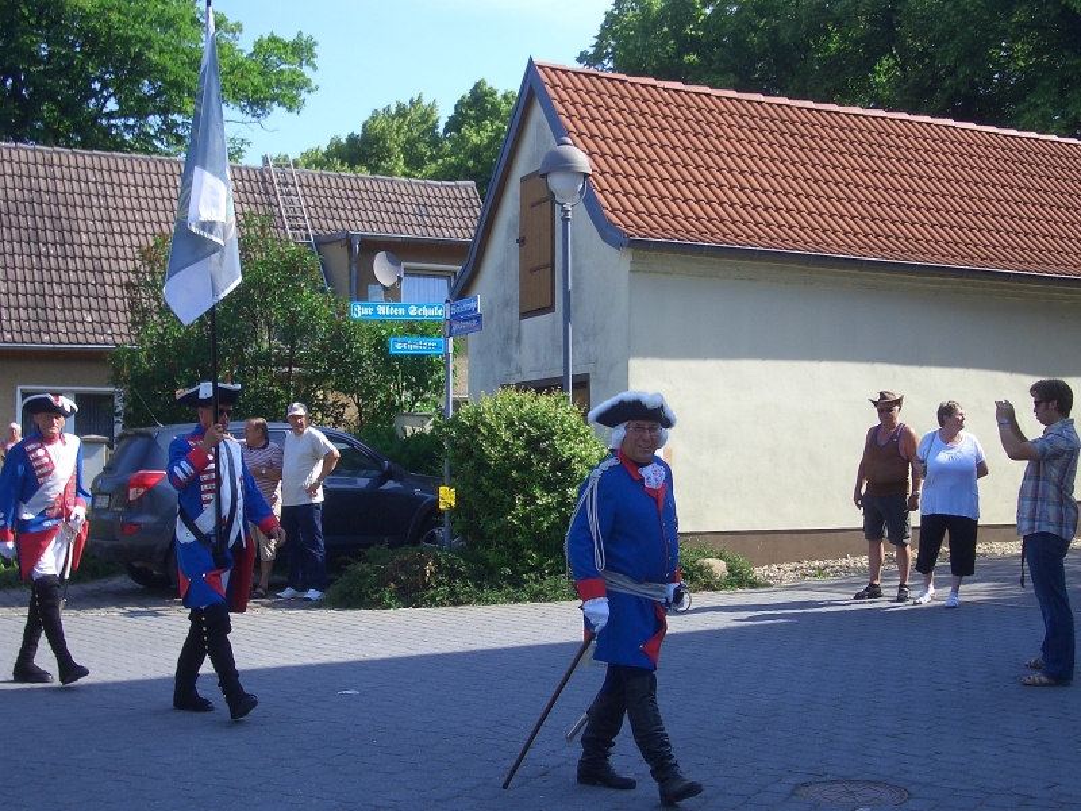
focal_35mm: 49
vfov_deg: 29.7
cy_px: 406
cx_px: 540
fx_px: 1530
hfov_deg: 38.9
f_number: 3.1
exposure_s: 1/500
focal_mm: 8.2
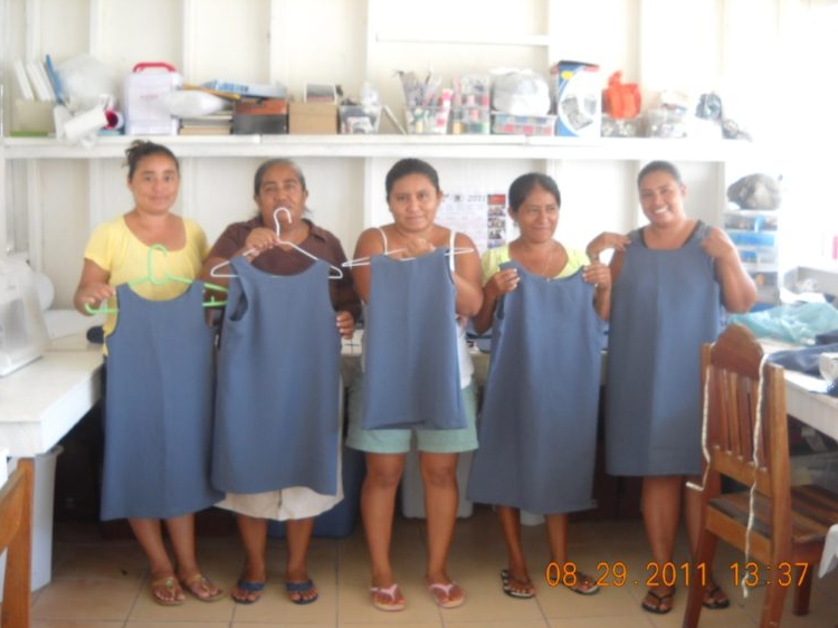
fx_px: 1016
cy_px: 320
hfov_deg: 44.8
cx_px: 416
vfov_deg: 34.3
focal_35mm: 42
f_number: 3.1
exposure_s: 1/60
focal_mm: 6.72
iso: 191
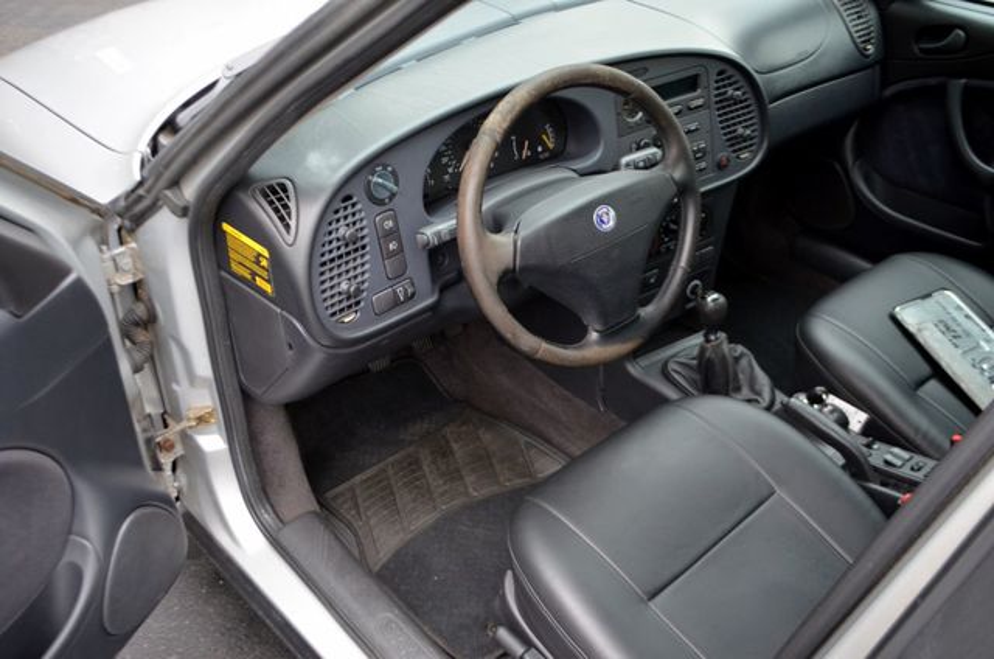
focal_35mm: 36
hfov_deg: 53.2
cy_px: 330
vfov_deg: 36.7
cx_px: 497
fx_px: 992
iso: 400
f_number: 4.5
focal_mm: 24
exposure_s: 1/80
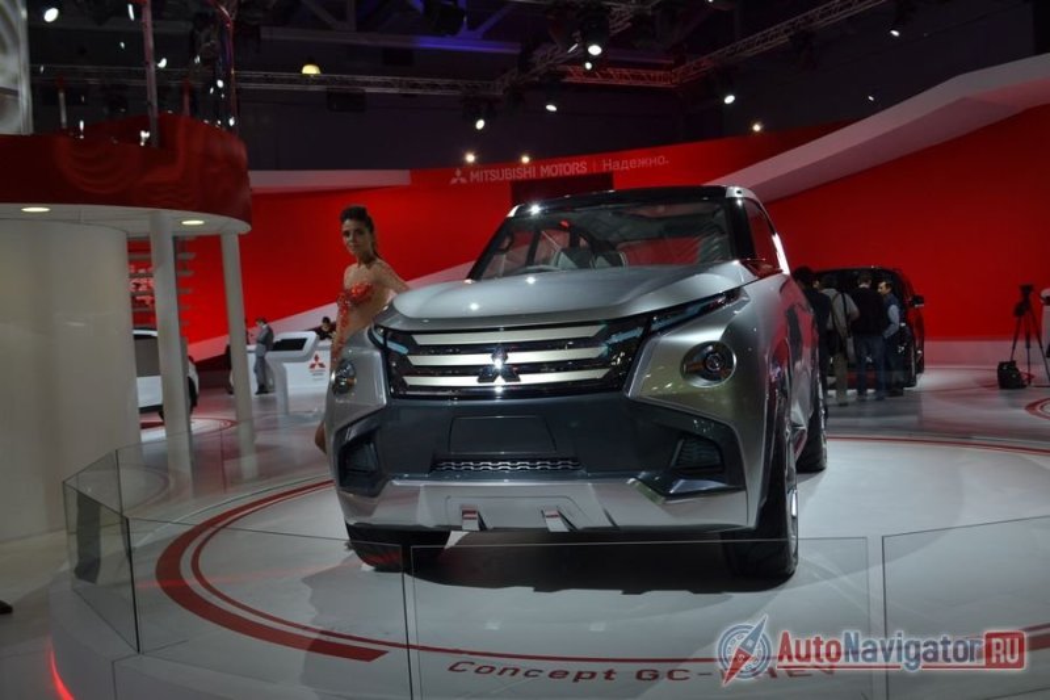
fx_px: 1050
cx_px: 525
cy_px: 350
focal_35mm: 36
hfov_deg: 53.1
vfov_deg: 36.9
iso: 280
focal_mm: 24
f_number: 5.6
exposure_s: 1/125
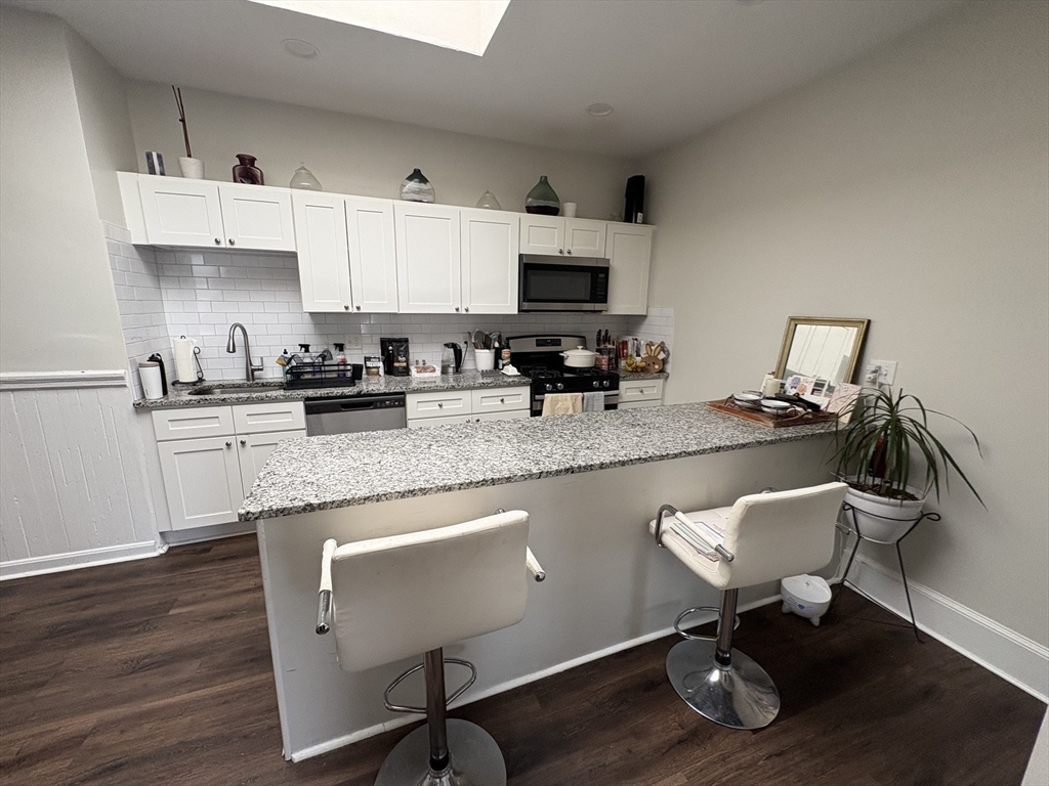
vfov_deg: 85.7
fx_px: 424
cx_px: 524
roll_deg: -0.9
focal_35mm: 14
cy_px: 393
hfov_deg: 102.1
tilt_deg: -11.6
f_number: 2.2
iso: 160
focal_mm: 2.22
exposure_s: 1/99
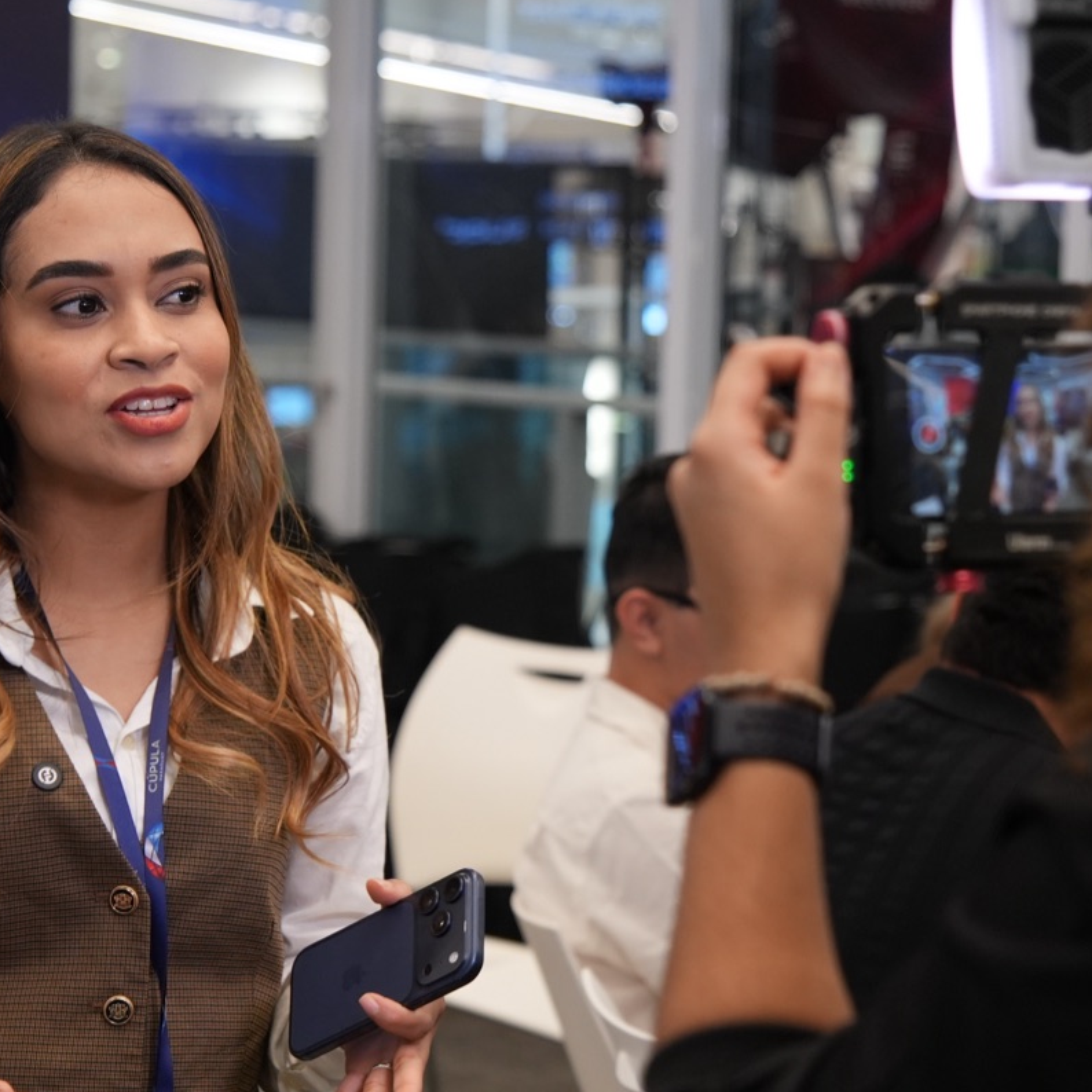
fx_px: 4928
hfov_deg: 12.6
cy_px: 600
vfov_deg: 12.6
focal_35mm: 138
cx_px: 637
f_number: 2.8
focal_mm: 43
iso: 500
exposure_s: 1/100
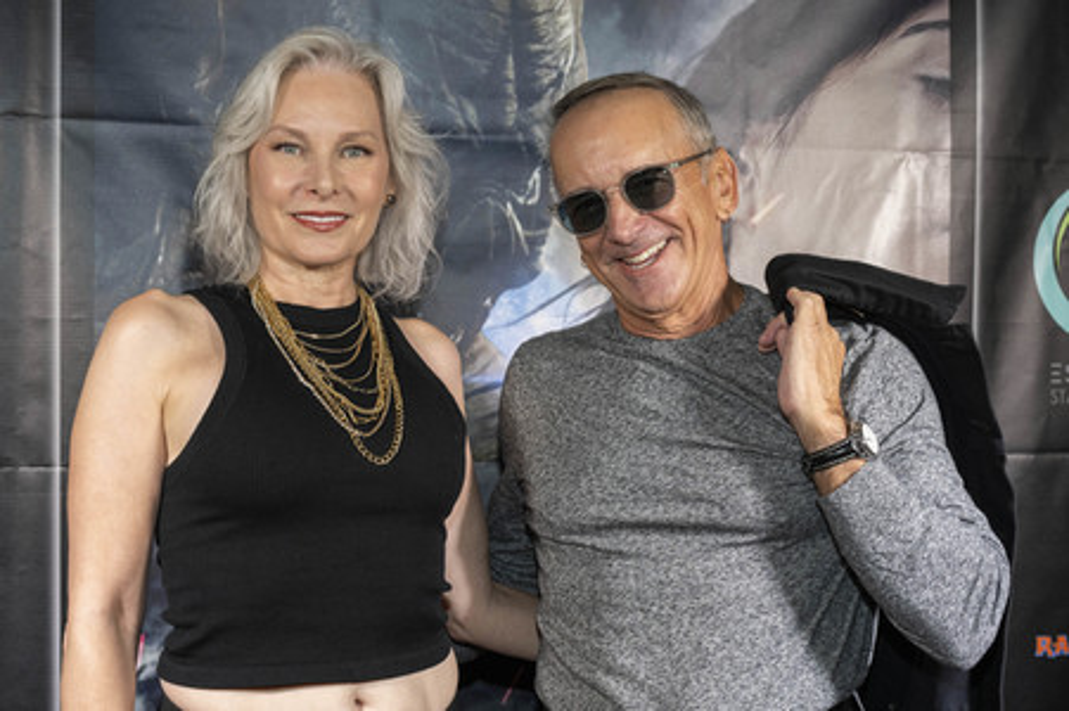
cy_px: 356
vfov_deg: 27.5
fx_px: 1454
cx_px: 534
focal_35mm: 49
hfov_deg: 40.4
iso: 800
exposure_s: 1/200
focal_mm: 49
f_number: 5.6
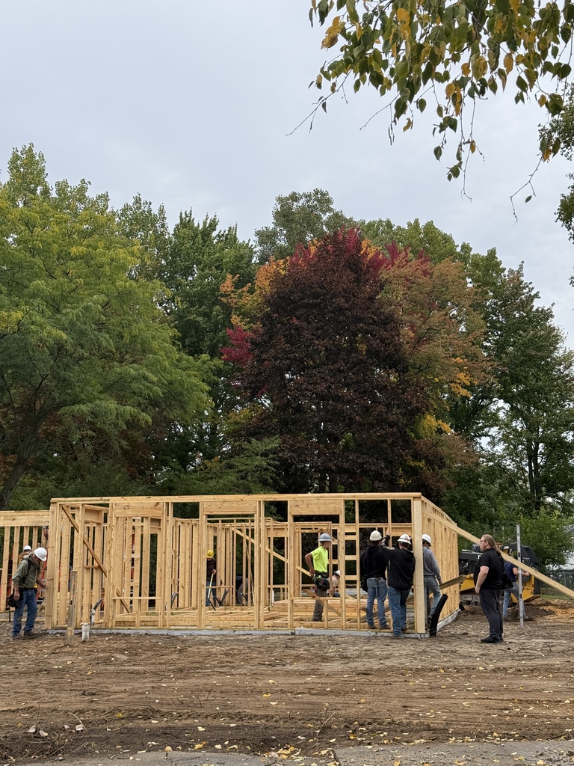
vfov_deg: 39.7
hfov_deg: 30.3
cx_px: 287
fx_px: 1061
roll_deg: -1.1
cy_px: 383
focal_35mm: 48
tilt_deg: +11.5
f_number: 1.78
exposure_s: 1/1642
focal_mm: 6.76
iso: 64
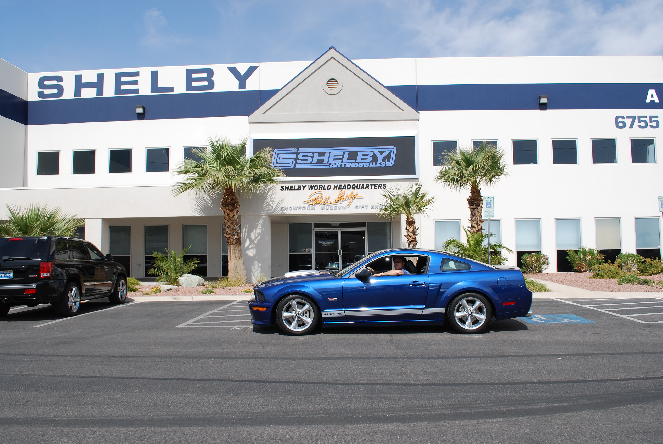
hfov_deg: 61.9
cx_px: 332
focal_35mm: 30
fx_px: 553
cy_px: 222
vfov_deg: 43.7
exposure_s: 1/250
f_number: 10
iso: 110
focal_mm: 20
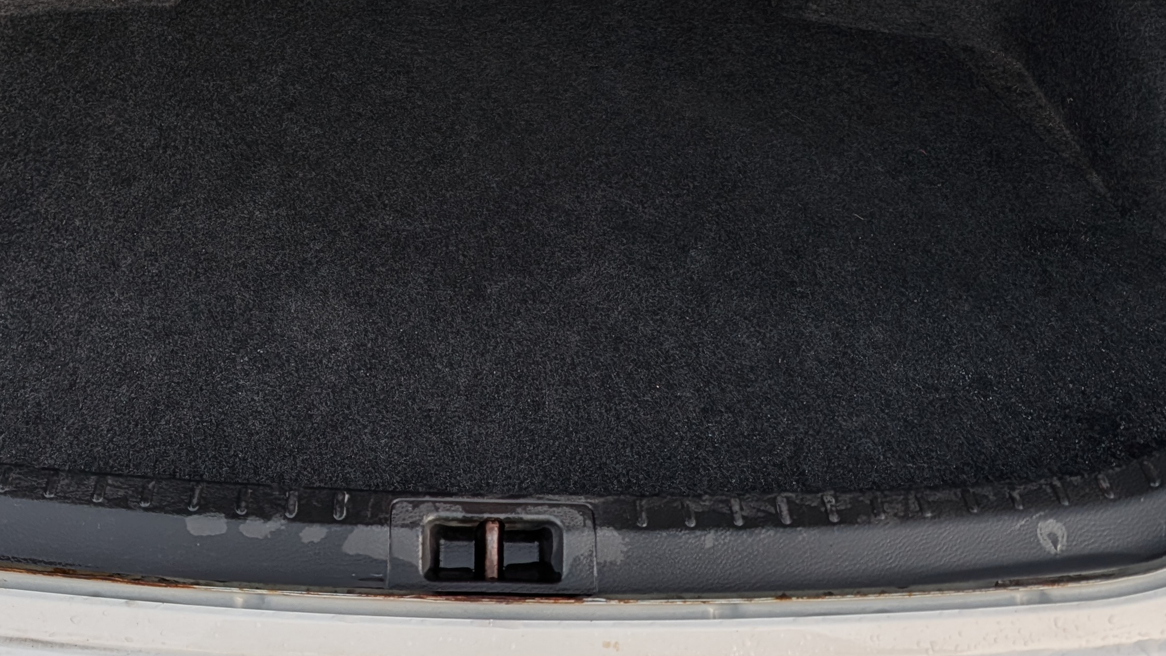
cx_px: 438
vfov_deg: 24.1
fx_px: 1484
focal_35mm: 48
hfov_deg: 42.6
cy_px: 38
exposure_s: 1/120
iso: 100
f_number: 1.68
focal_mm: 6.9
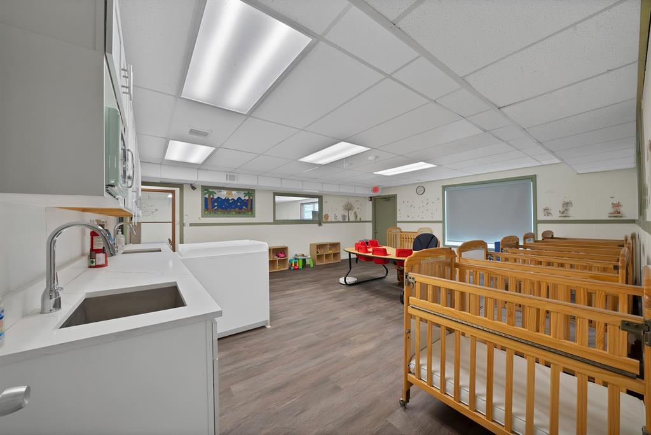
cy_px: 218
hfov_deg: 112.6
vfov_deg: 90.1
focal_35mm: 12
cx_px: 326
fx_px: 217
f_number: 9
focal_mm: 12
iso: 640
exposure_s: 1/8
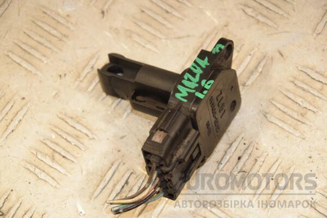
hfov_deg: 14.9
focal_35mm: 138
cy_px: 109
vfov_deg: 9.9
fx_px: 1253
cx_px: 164
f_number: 7.1
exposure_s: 1/200
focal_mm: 92
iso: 800
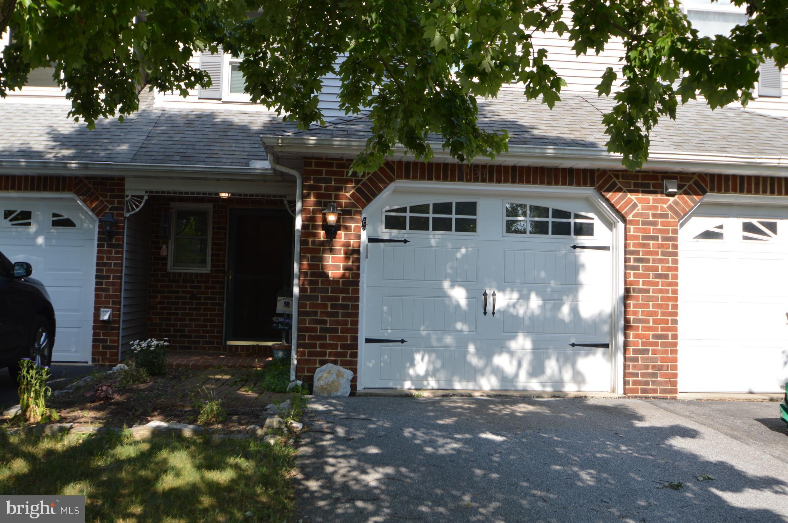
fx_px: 787
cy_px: 262
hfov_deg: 53.2
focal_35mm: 36
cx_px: 394
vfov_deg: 36.8
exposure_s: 1/160
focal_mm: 24
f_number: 6.3
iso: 100
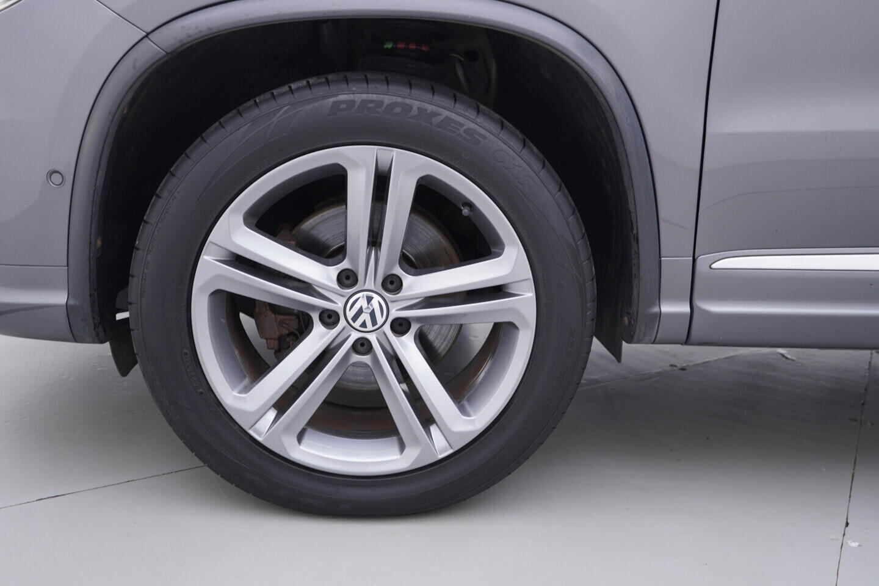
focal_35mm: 36
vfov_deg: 36.9
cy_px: 293
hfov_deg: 53.1
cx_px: 440
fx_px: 879
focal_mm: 24
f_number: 3.2
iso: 125
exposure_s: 1/50
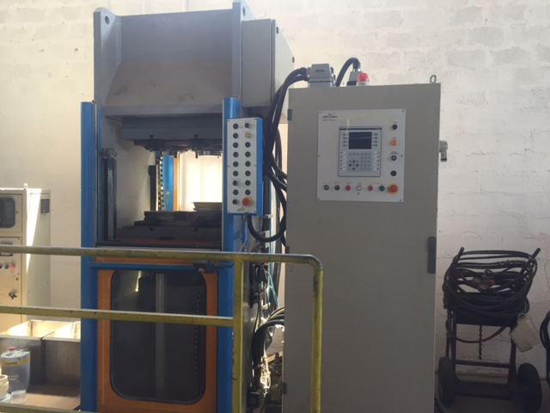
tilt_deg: -1.7
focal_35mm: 29
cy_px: 206
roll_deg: -1.9
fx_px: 461
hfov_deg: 61.7
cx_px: 275
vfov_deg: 48.2
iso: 40
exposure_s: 1/33
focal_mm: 4.15
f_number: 2.2
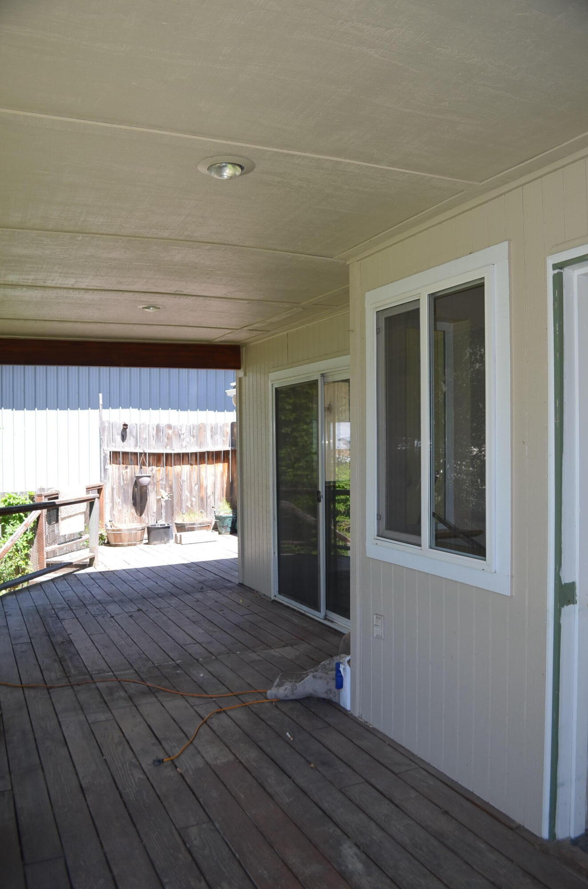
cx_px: 294
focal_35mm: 27
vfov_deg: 67.5
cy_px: 444
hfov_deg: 47.7
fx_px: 665
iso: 200
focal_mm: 18
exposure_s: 1/125
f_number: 3.5
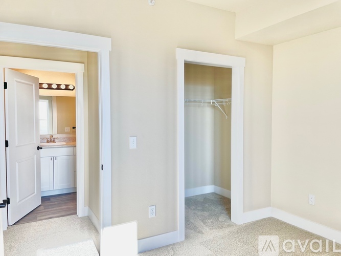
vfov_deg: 53.0
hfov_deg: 67.3
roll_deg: +0.6
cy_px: 128
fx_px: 256
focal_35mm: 26
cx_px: 170
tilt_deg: -1.7
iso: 32
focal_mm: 4.2
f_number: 1.6
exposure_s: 1/212
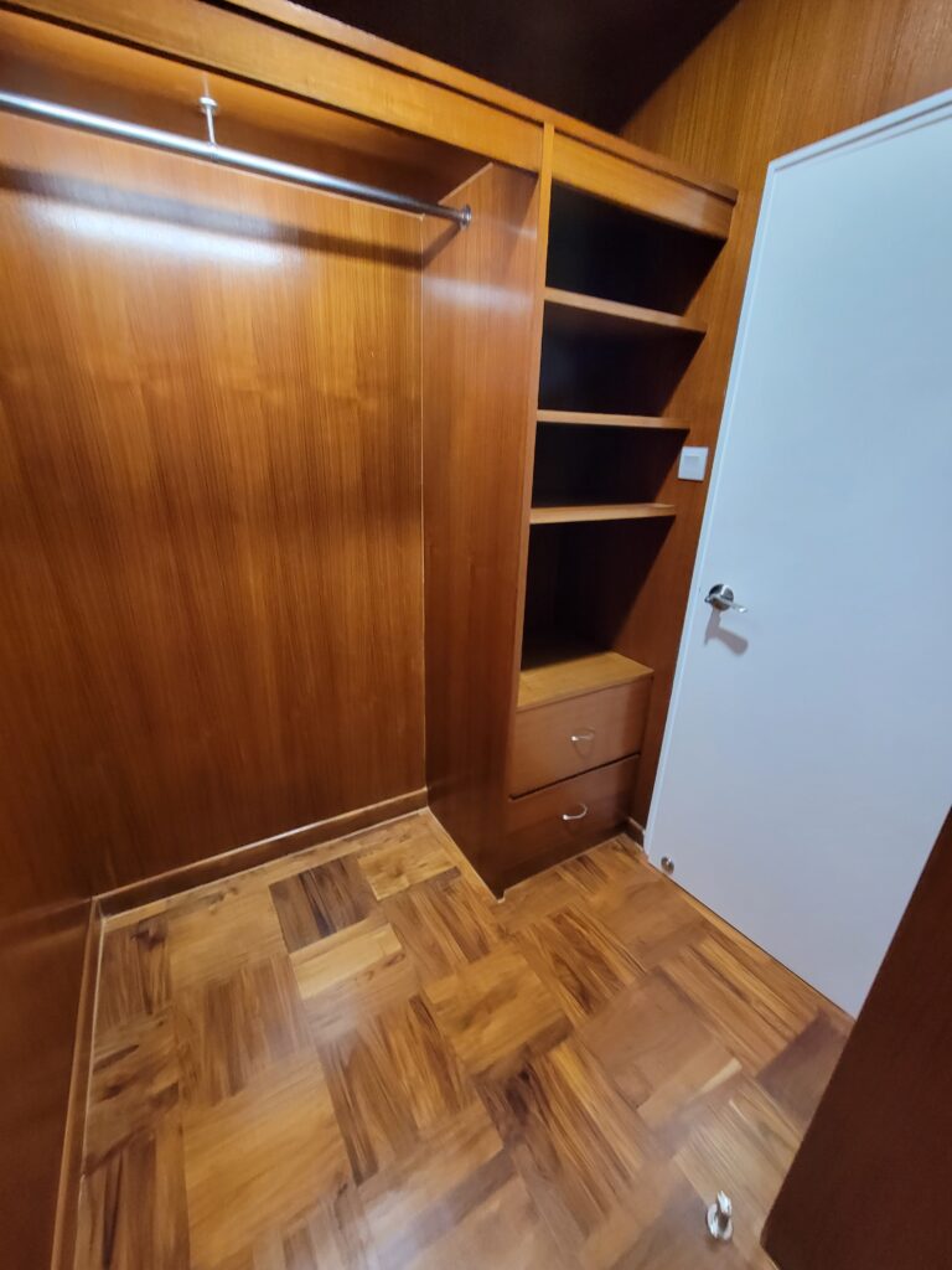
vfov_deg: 106.2
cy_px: 635
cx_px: 476
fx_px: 477
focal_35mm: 13
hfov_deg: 89.9
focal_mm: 2.2
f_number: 2.2
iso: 500
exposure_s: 1/33
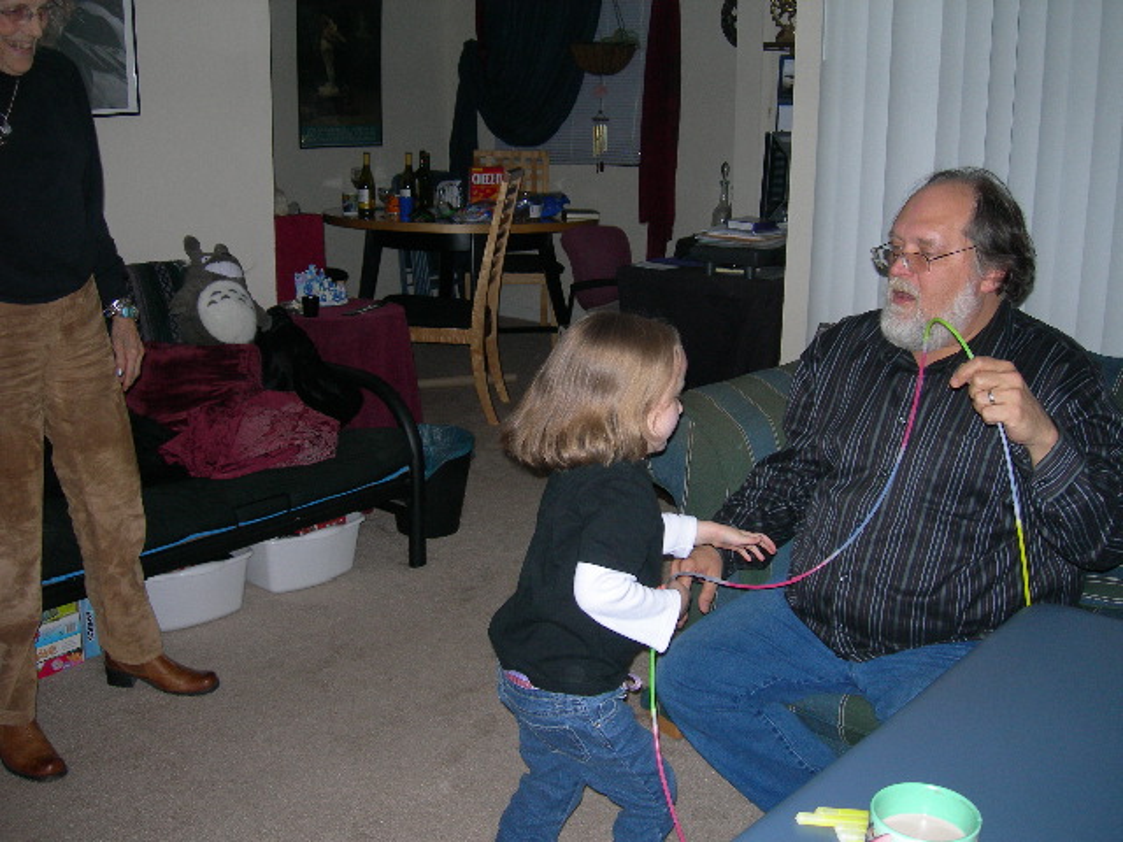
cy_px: 421
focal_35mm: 38
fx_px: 1233
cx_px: 562
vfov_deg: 37.7
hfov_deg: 49.0
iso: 131
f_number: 2.8
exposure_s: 1/60.1
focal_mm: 7.8
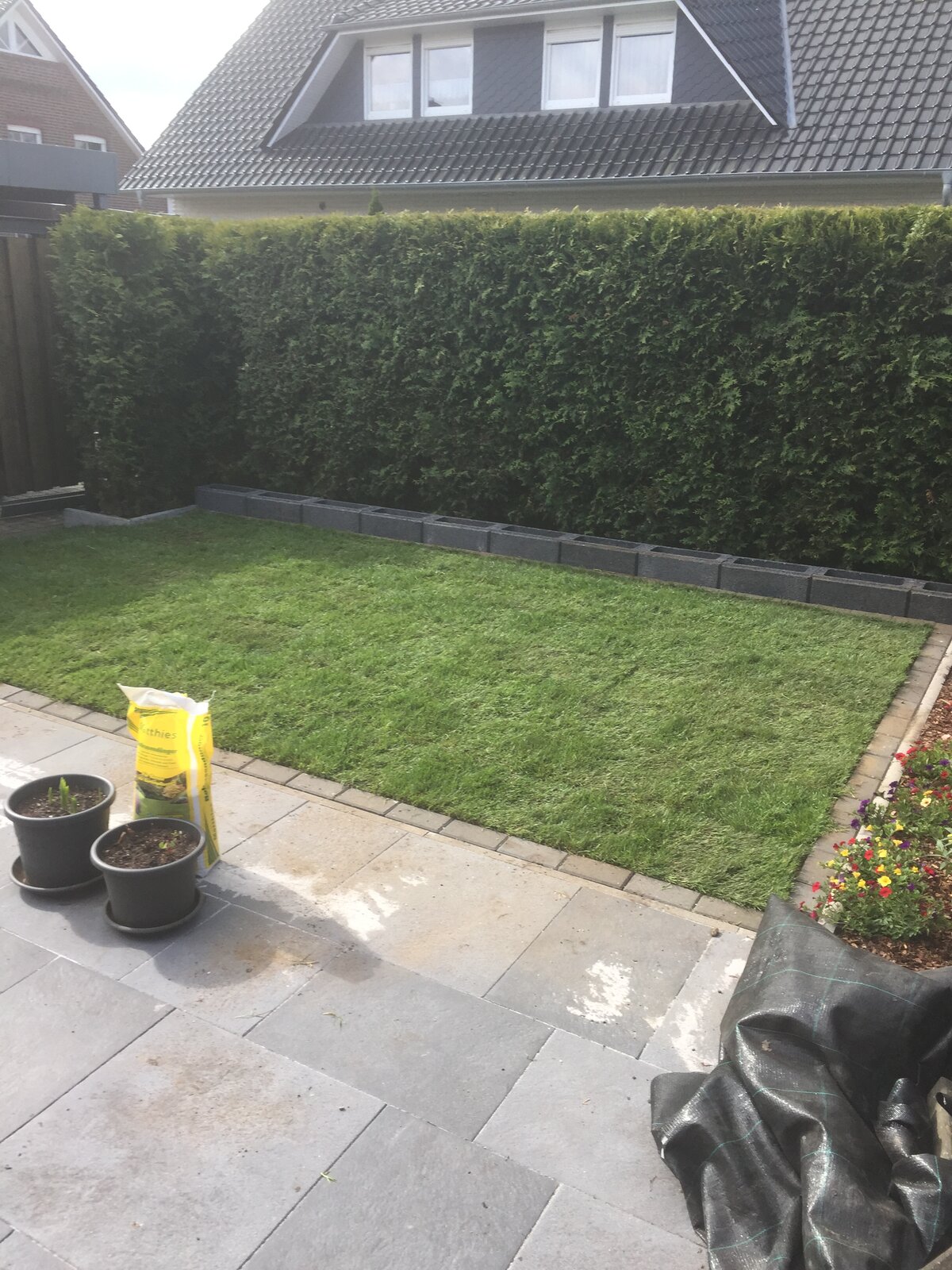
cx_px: 476
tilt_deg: -17.9
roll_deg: +1.1
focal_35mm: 29
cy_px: 635
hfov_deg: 48.2
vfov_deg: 61.7
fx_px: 1063
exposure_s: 1/439
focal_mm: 4.15
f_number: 2.2
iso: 32
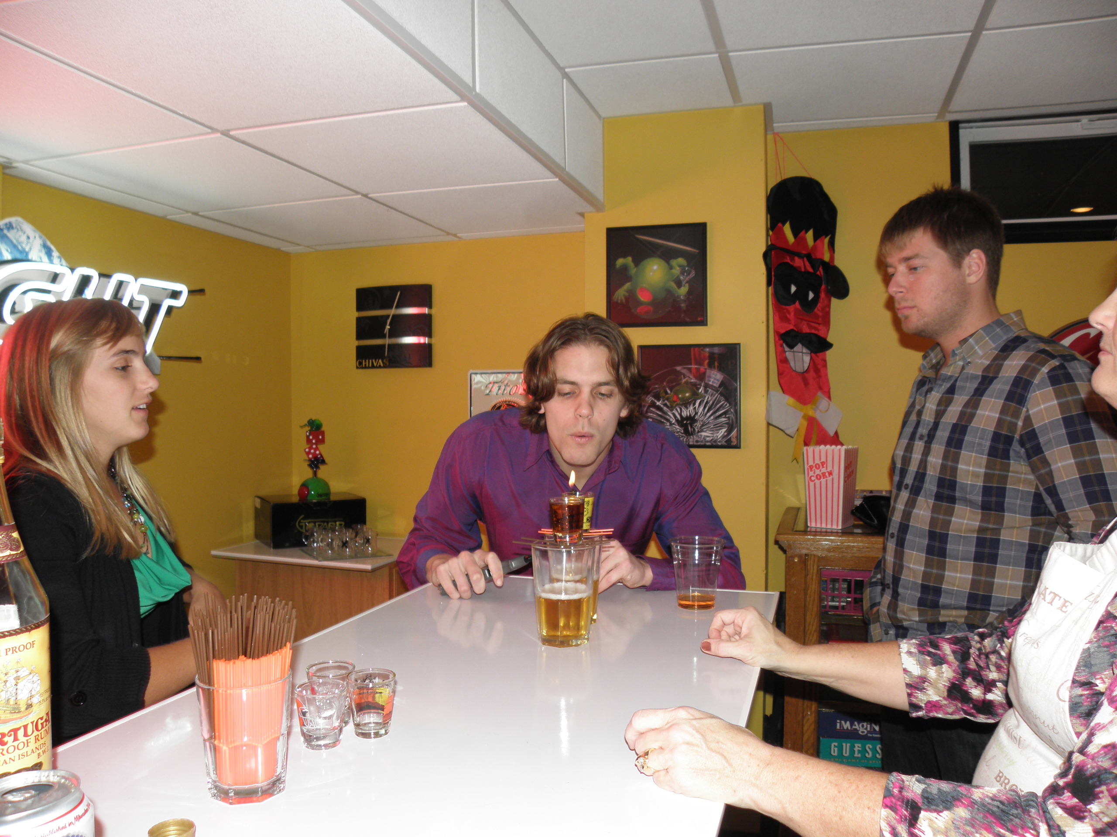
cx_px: 558
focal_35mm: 26
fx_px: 839
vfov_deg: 53.1
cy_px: 418
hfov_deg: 67.3
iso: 100
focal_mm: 4.6
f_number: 2.8
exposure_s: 1/30
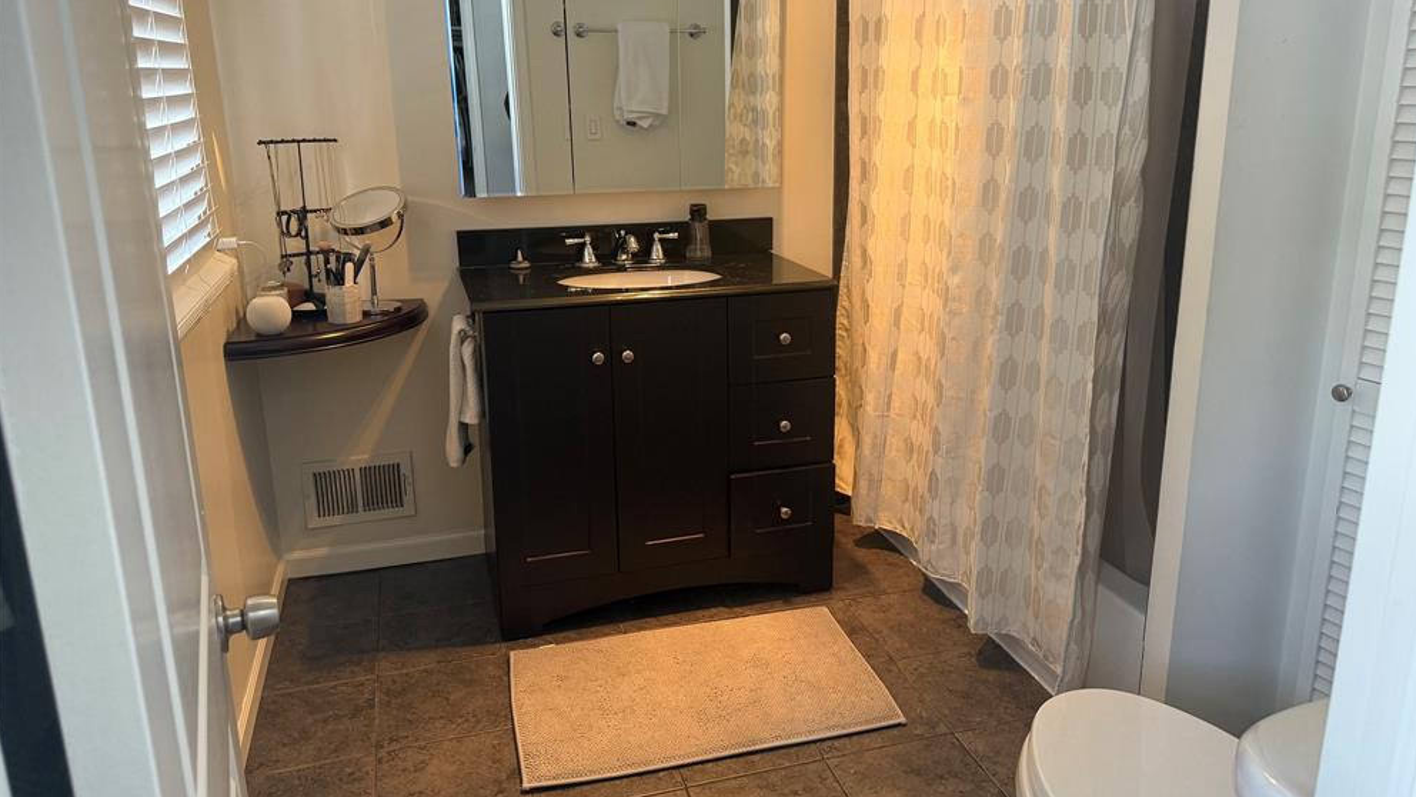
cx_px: 725
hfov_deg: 69.8
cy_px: 343
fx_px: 1014
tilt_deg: -15.3
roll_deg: +0.6
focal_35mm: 27
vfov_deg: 42.8
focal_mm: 6.76
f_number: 1.78
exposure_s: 1/60
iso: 200
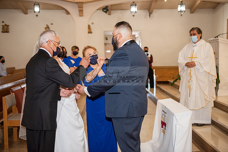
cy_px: 76
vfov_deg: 26.0
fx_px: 329
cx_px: 114
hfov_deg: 38.2
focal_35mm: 52
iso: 1000
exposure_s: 1/160
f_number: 2.8
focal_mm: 52
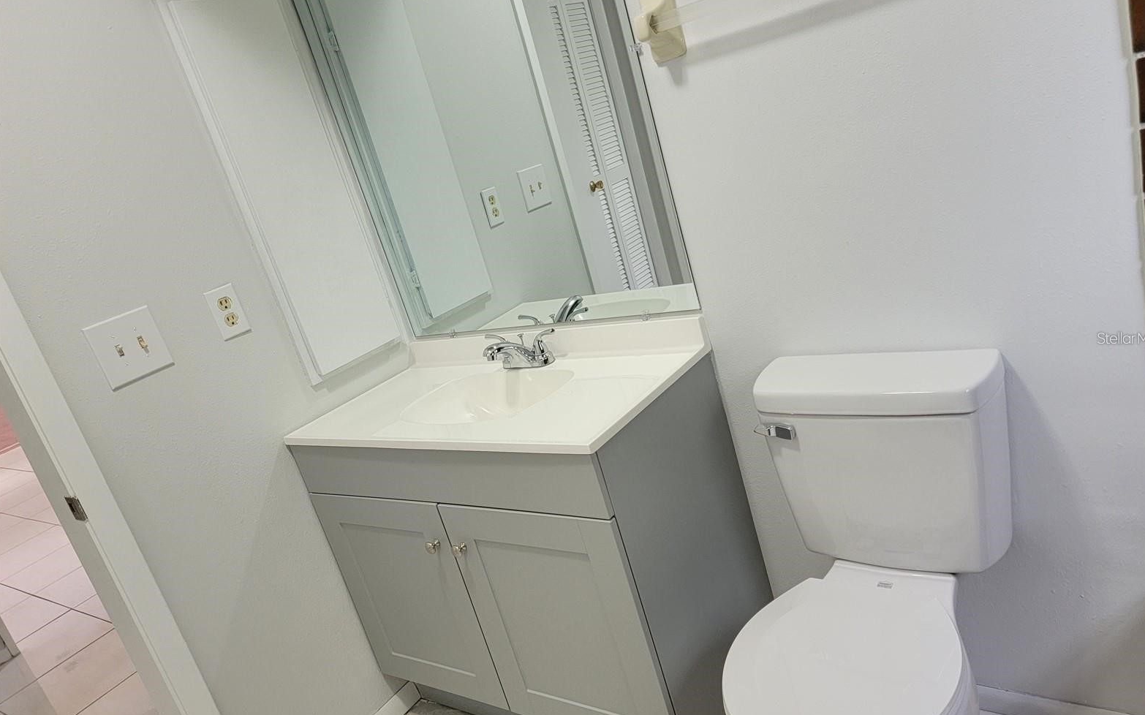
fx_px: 811
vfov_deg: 47.6
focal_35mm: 26
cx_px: 581
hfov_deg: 70.4
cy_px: 338
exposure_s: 1/120
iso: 250
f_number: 1.8
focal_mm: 6.7
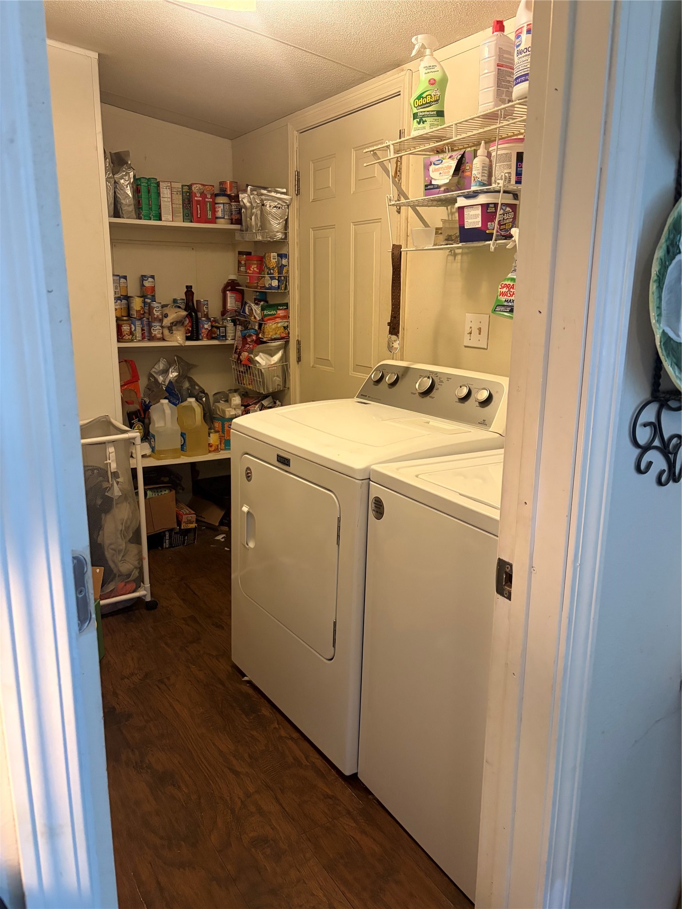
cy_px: 454
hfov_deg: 53.1
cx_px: 341
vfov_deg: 67.3
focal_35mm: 26
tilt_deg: -14.2
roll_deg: -0.9
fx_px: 683
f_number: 1.6
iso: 500
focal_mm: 5.96
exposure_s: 1/60
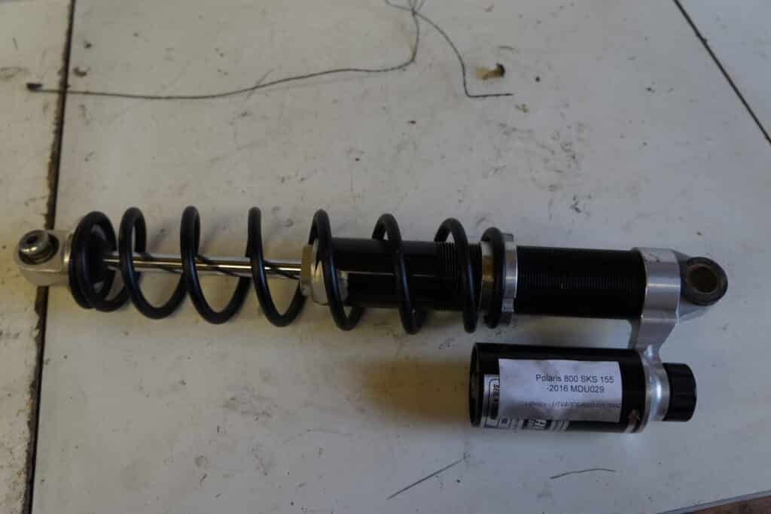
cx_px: 386
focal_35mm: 30
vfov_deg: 43.6
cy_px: 257
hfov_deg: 61.9
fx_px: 643
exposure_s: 1/60
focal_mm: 20
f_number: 4
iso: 800
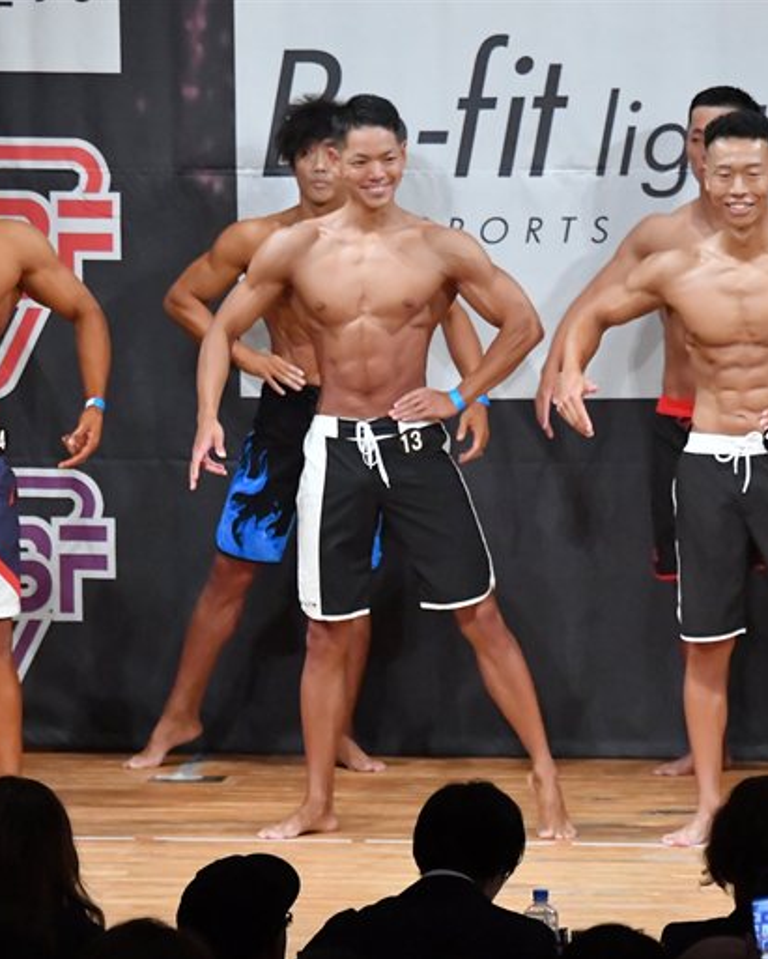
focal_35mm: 340
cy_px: 480
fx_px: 9652
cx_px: 229
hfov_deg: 4.6
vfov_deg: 5.7
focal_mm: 160
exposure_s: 1/400
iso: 10000
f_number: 5.6
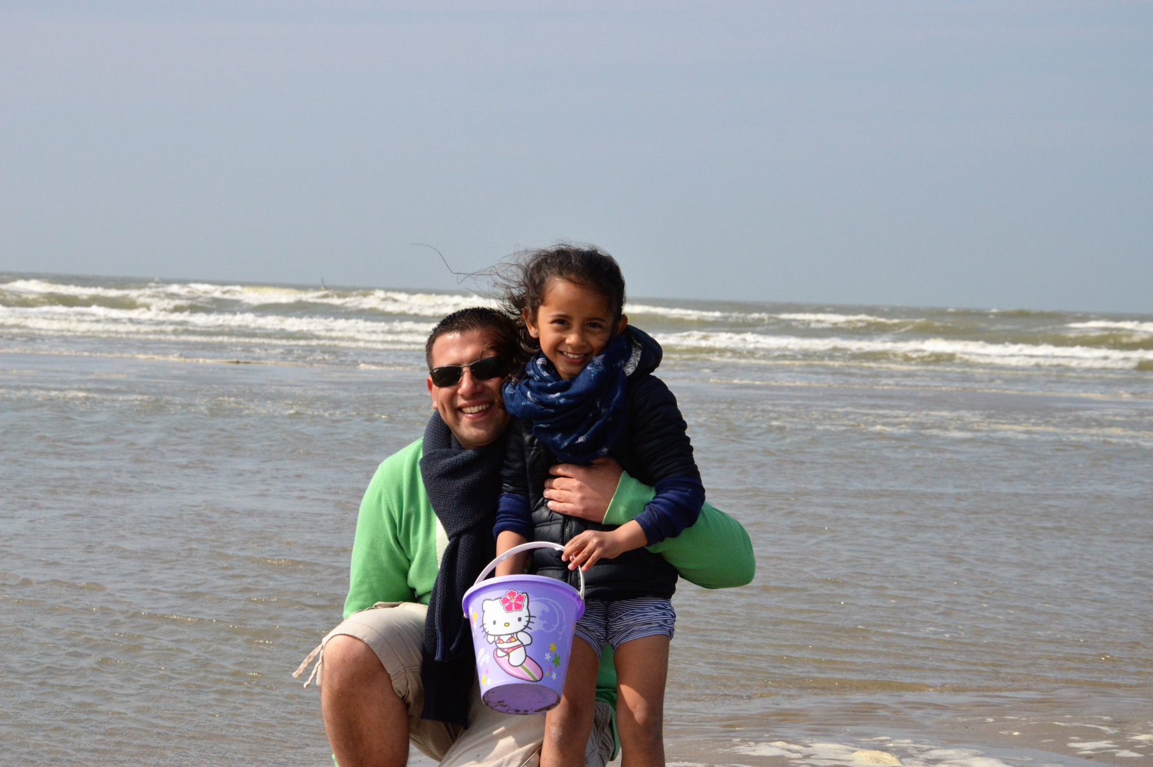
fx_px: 2976
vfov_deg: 14.7
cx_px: 576
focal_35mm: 93
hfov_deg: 21.9
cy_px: 384
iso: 800
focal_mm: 62
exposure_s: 1/3200
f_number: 10
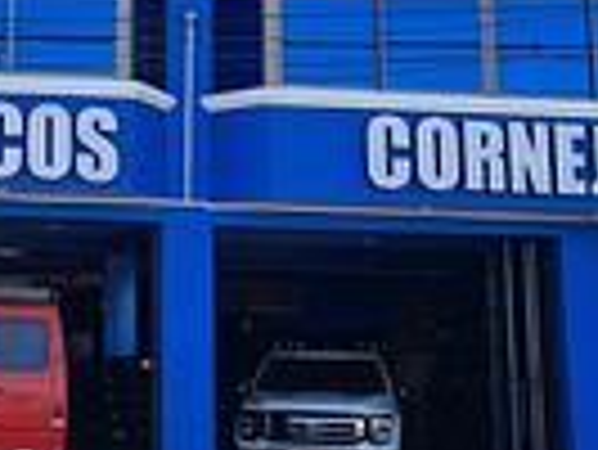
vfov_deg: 18.3
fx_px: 1383
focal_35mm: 80
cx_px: 65
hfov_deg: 23.8
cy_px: 90
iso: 50
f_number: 1.8
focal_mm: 7
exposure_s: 1/334
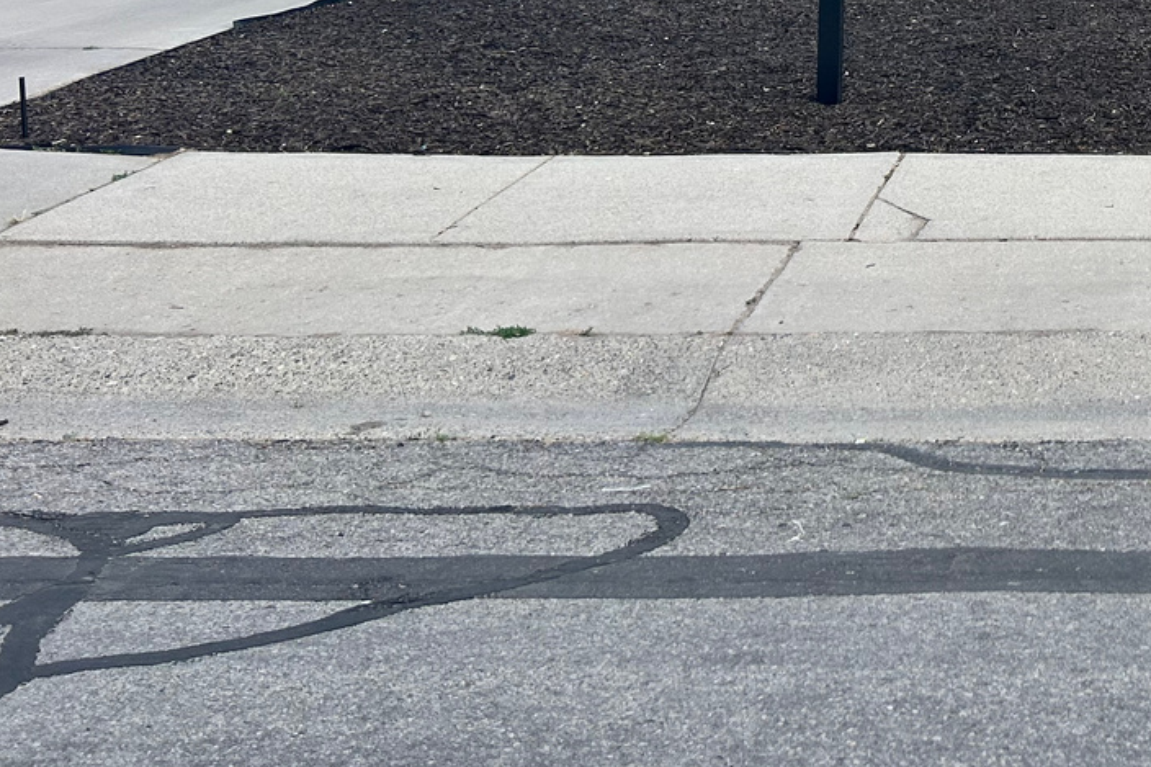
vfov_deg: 21.3
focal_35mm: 59
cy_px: -162
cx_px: 1226
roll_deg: -1.4
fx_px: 1886
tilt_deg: -0.7
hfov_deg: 30.7
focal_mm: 5.7
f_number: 1.5
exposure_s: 1/1395
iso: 50
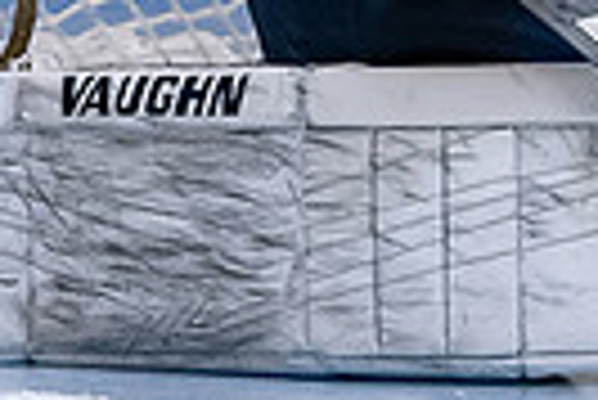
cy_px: -564
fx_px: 26873
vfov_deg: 0.9
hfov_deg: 1.3
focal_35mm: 1616
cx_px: 894
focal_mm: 170
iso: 2000
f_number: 3.2
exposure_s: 1/800
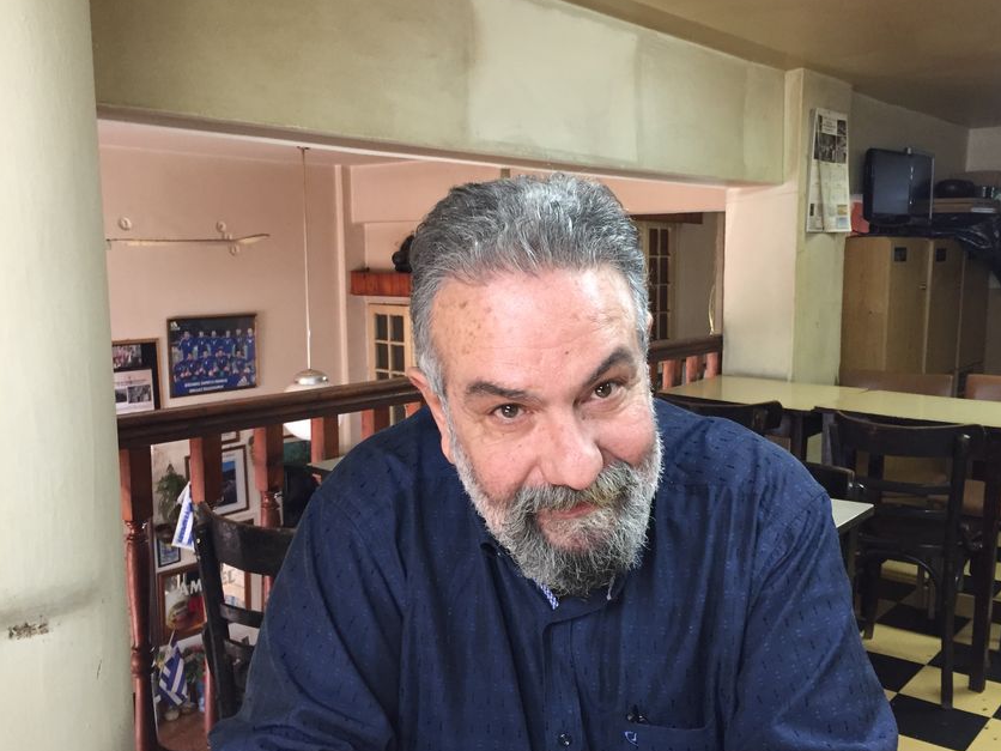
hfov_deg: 53.9
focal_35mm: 34
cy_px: 404
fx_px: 983
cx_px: 526
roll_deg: -0.5
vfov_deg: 41.8
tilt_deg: -7.5
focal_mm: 4.15
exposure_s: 1/33
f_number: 2.2
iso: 160
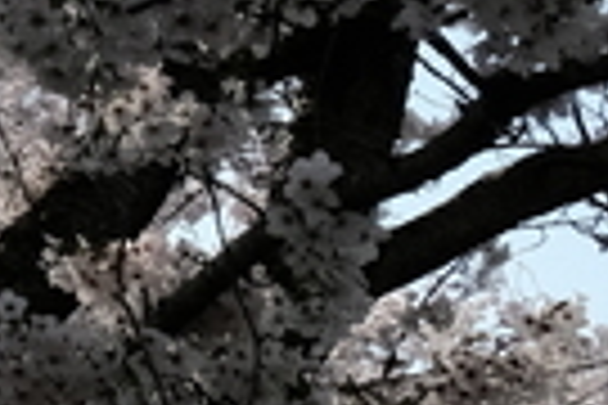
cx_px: -1130
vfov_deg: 8.4
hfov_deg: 10.1
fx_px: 2702
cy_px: -218
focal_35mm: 160
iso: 1600
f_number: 9
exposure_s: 1/1500
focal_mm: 18
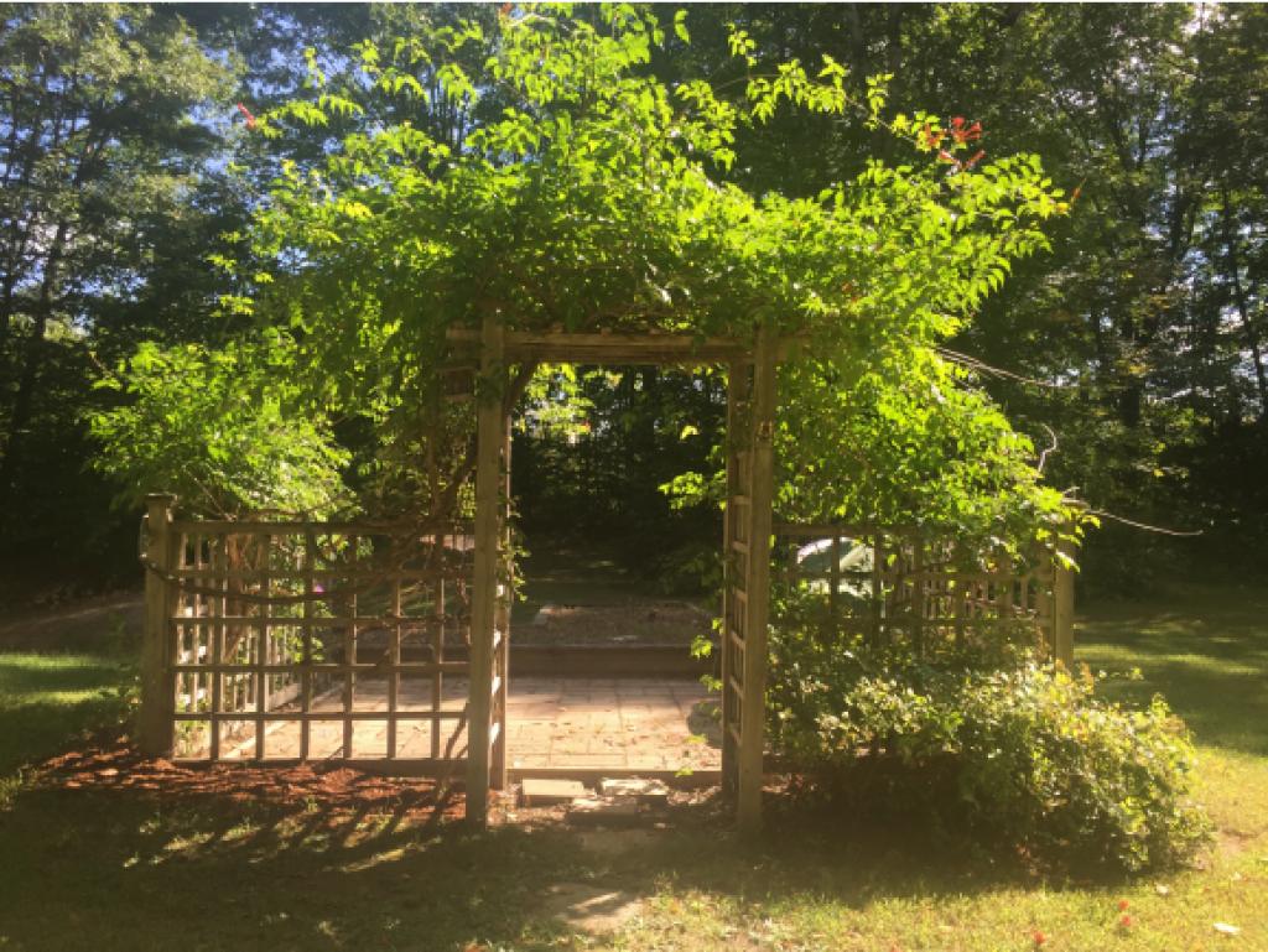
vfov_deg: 48.3
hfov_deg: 61.6
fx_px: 1063
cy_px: 476
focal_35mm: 29
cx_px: 634
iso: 32
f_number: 2.2
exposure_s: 1/501
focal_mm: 4.15
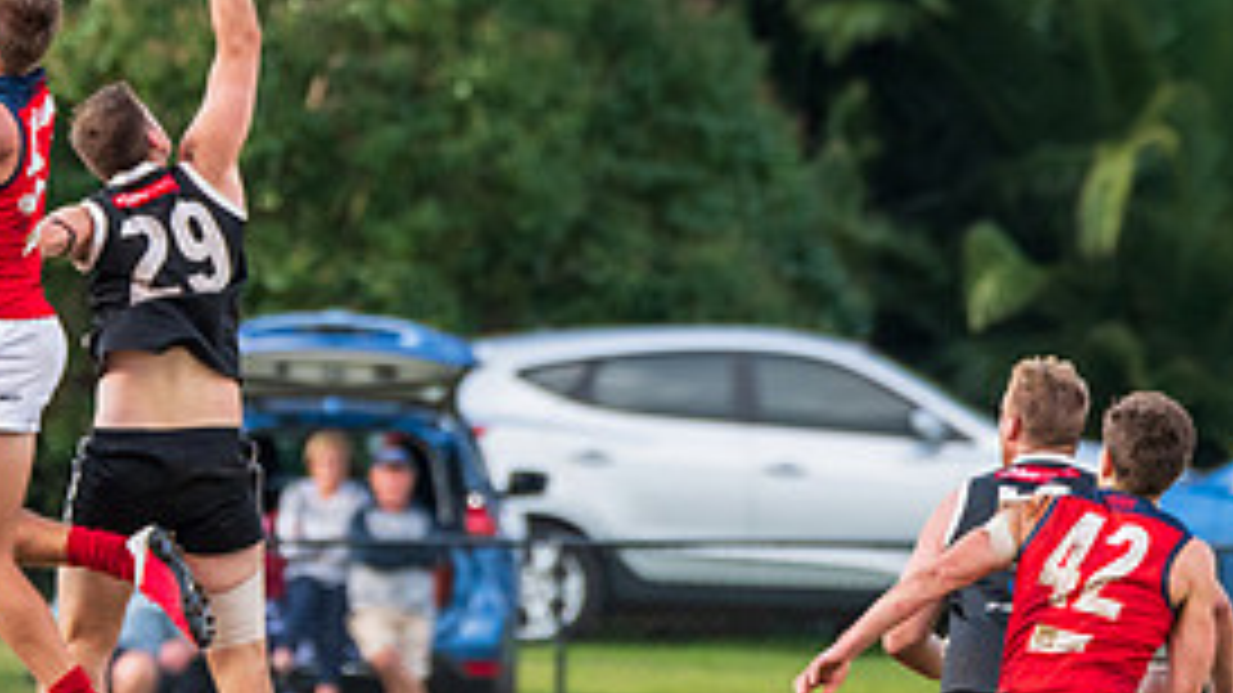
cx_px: 145
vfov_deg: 1.1
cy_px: 119
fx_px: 35957
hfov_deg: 2.0
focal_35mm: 1100
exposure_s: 1/1250
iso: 1000
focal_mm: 400
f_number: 6
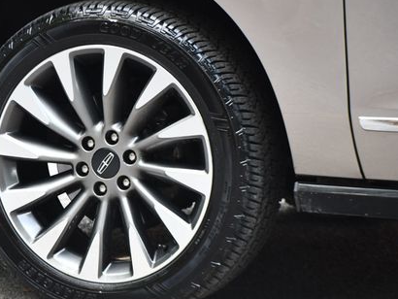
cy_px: 156
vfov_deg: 5.5
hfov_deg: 7.3
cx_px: 116
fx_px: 3106
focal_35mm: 270
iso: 800
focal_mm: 120
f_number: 4.8
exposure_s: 1/160
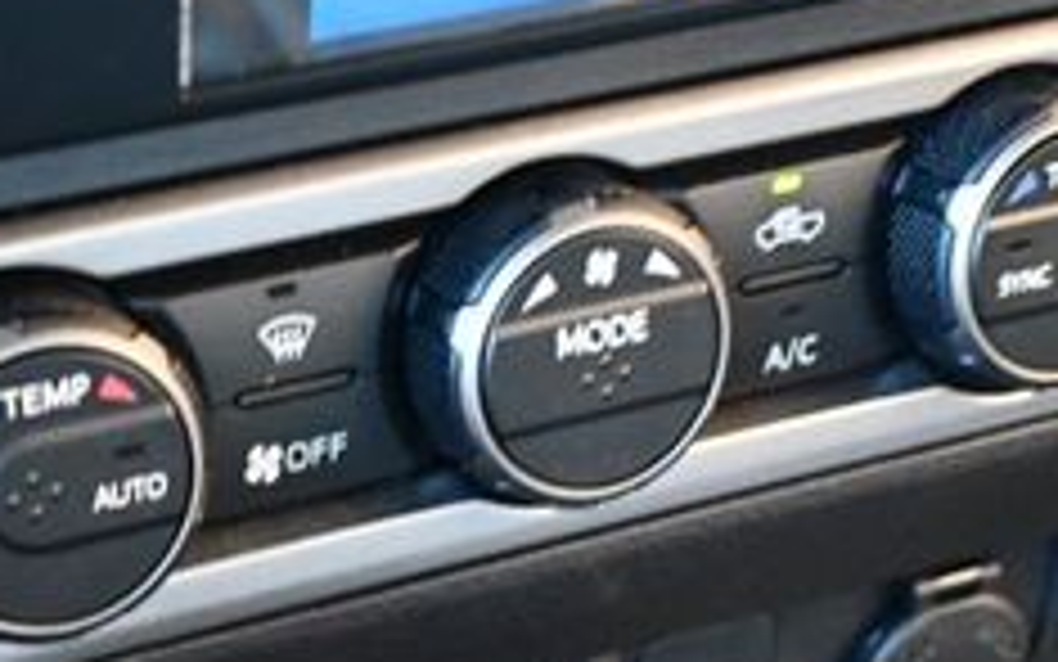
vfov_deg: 13.0
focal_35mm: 100
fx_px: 2884
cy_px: 538
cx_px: 347
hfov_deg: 20.7
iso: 3200
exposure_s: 1/80
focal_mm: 18
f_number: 3.5
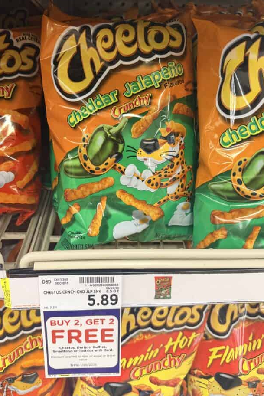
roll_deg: -0.4
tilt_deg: -32.1
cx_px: 116
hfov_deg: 46.3
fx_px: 308
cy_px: 188
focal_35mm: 28
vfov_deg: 65.4
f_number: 1.78
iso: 200
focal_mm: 6.76
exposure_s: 1/63
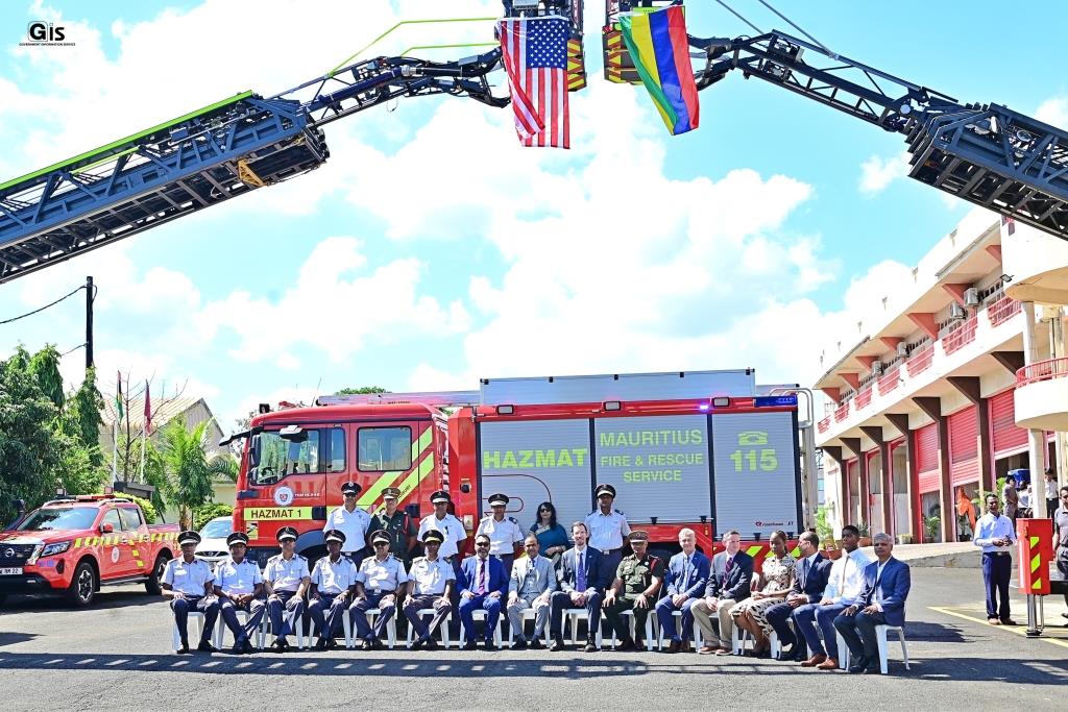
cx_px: 534
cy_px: 356
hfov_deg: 48.5
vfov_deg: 33.4
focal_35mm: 40
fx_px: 1187
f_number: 10
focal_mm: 27
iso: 320
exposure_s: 1/200
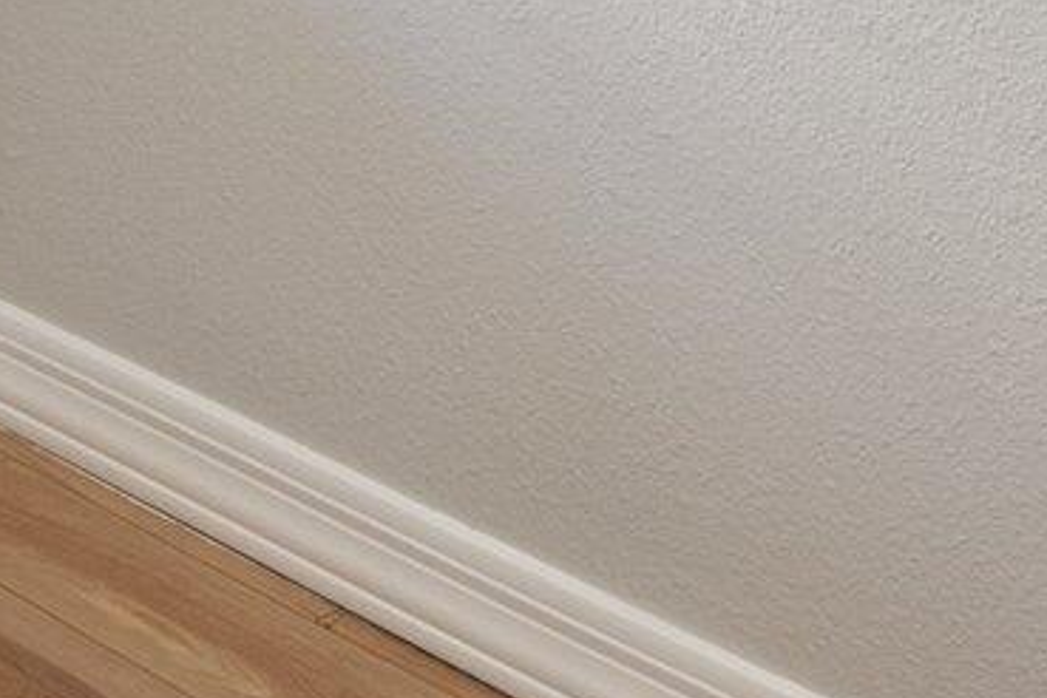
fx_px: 3228
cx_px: -301
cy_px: -1162
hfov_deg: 17.3
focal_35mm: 111
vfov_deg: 10.2
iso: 320
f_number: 8
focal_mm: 20
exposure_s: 1/20
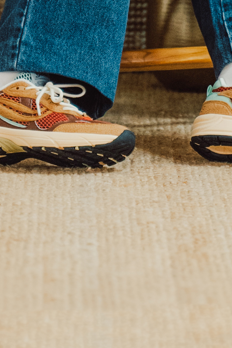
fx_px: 2722
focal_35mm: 282
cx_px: 148
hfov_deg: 4.9
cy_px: 108
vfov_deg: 7.3
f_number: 2.8
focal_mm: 75
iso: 1600
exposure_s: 1/100
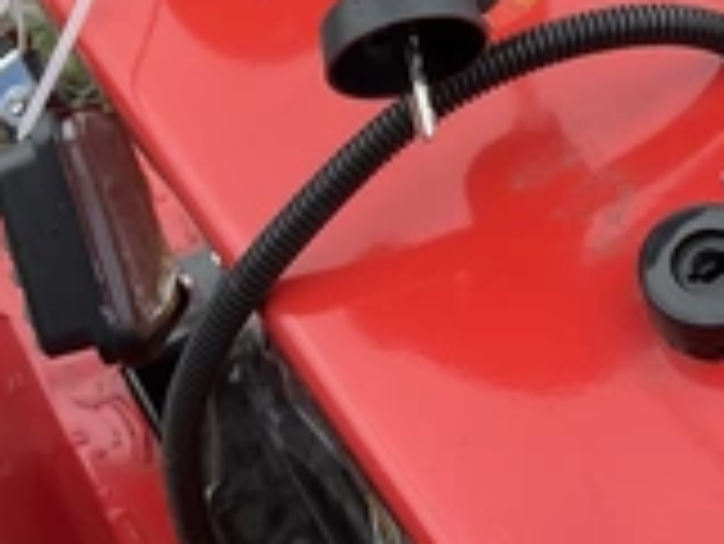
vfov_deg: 19.5
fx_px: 1507
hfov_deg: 27.0
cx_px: 400
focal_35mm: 72
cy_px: -76
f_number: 1.8
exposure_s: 1/500
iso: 25
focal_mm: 3
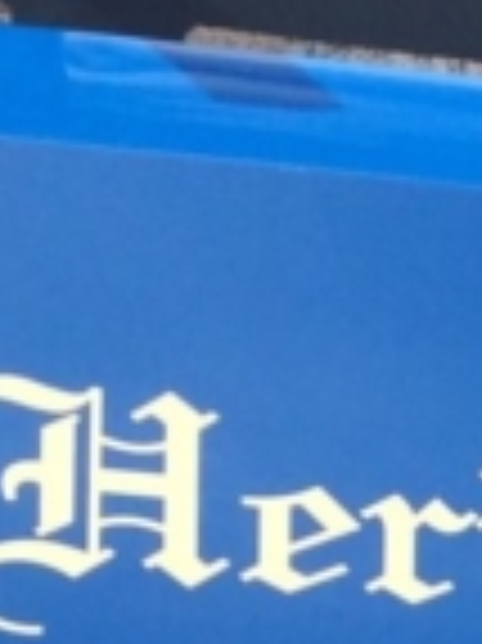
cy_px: 1371
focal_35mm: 216
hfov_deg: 5.9
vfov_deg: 8.6
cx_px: 1829
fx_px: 4016
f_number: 2.2
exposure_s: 1/1109
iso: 32
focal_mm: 4.12
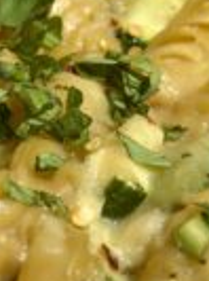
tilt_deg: -37.0
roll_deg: -2.4
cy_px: 135
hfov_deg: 11.7
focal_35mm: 126
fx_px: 1019
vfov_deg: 15.7
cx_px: 69
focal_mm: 6.86
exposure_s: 1/12048
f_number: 1.78
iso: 100
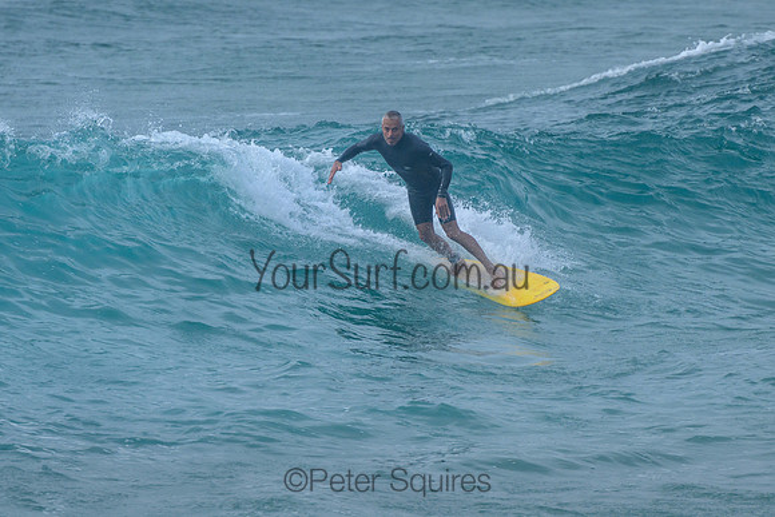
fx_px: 11849
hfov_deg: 3.7
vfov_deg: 2.5
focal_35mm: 550
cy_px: 197
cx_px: 420
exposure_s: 1/2000
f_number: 8
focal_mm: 400
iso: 500
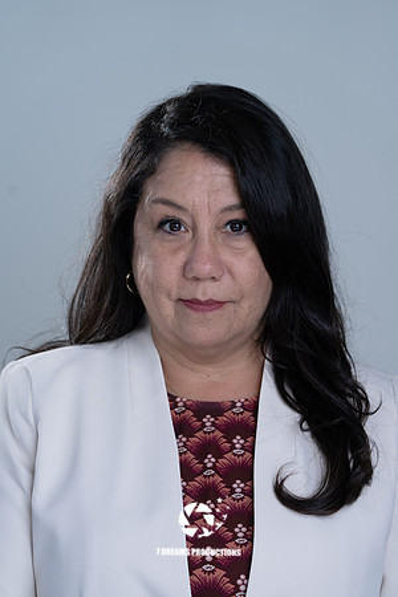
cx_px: 199
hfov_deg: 8.8
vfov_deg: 13.2
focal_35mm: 156
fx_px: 2587
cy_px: 298
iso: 160
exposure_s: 1/200
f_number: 5.6
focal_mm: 156
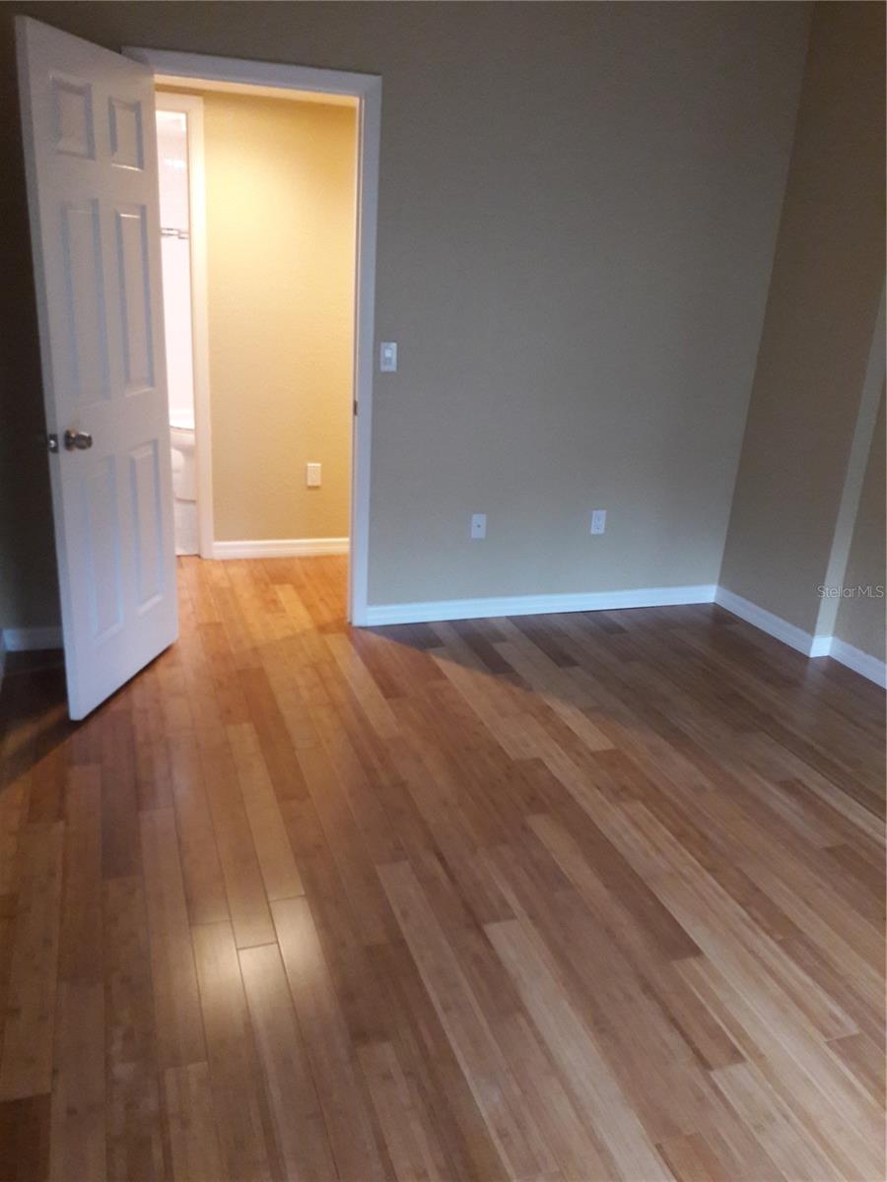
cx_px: 444
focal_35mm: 28
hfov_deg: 49.7
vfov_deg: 63.4
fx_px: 957
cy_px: 591
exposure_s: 1/30
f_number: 1.9
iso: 200
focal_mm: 3.7
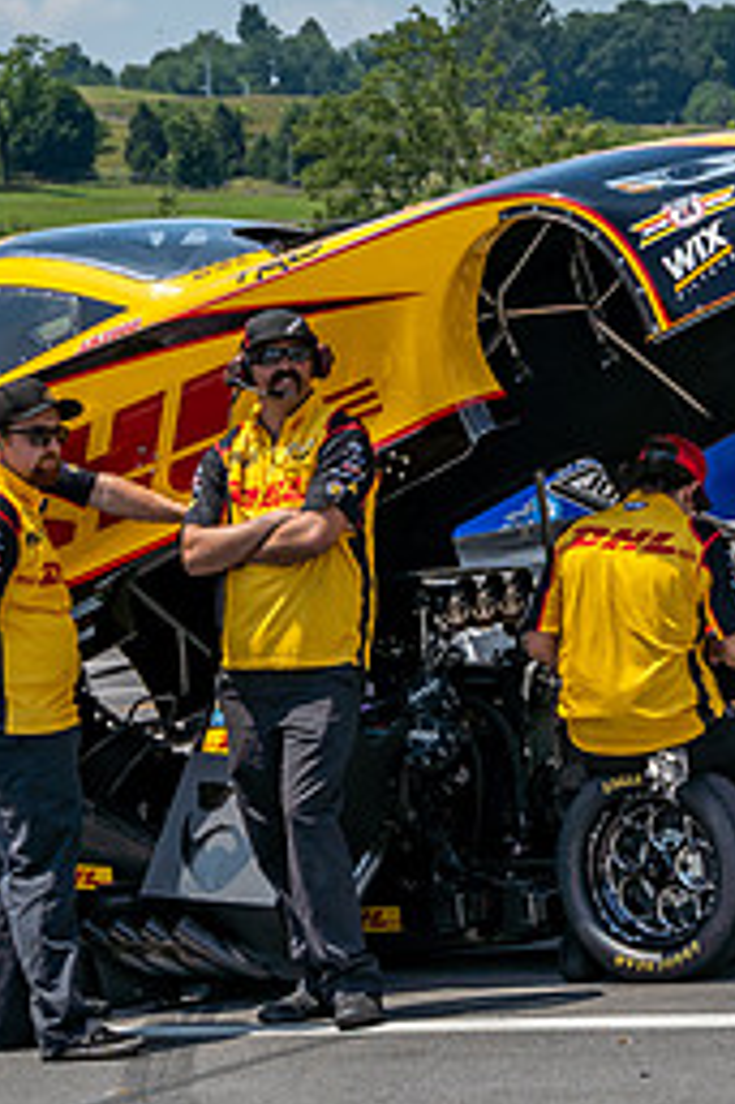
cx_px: 484
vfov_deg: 10.2
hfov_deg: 6.8
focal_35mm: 201
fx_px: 6163
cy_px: 562
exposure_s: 1/800
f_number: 5.6
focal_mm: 49
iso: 100
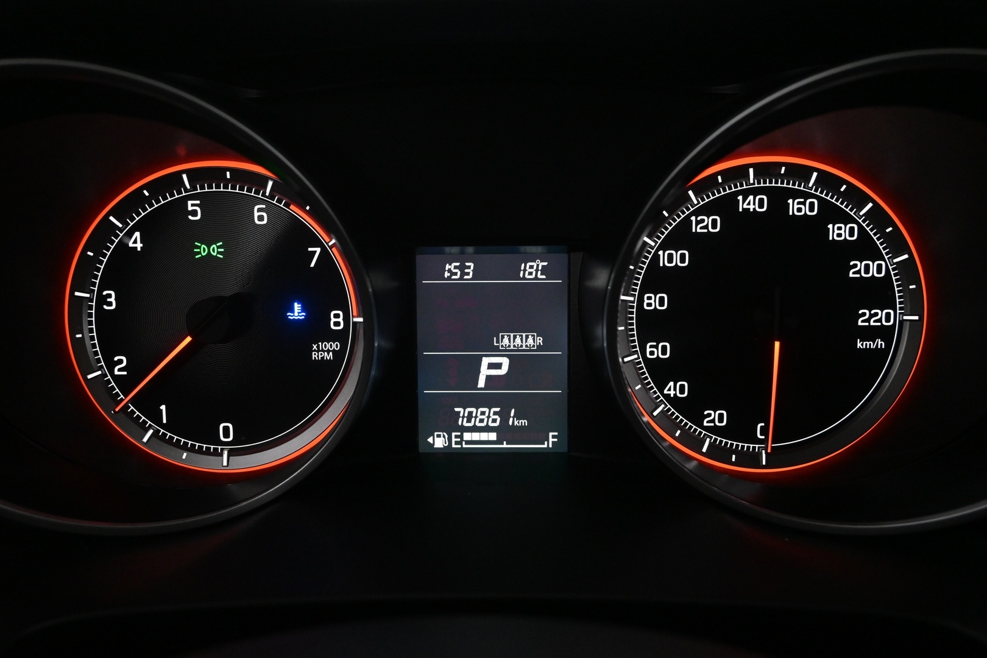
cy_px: 329
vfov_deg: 44.6
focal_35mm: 29
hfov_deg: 63.2
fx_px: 802
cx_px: 494
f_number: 5
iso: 3200
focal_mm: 19.5
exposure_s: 1/100
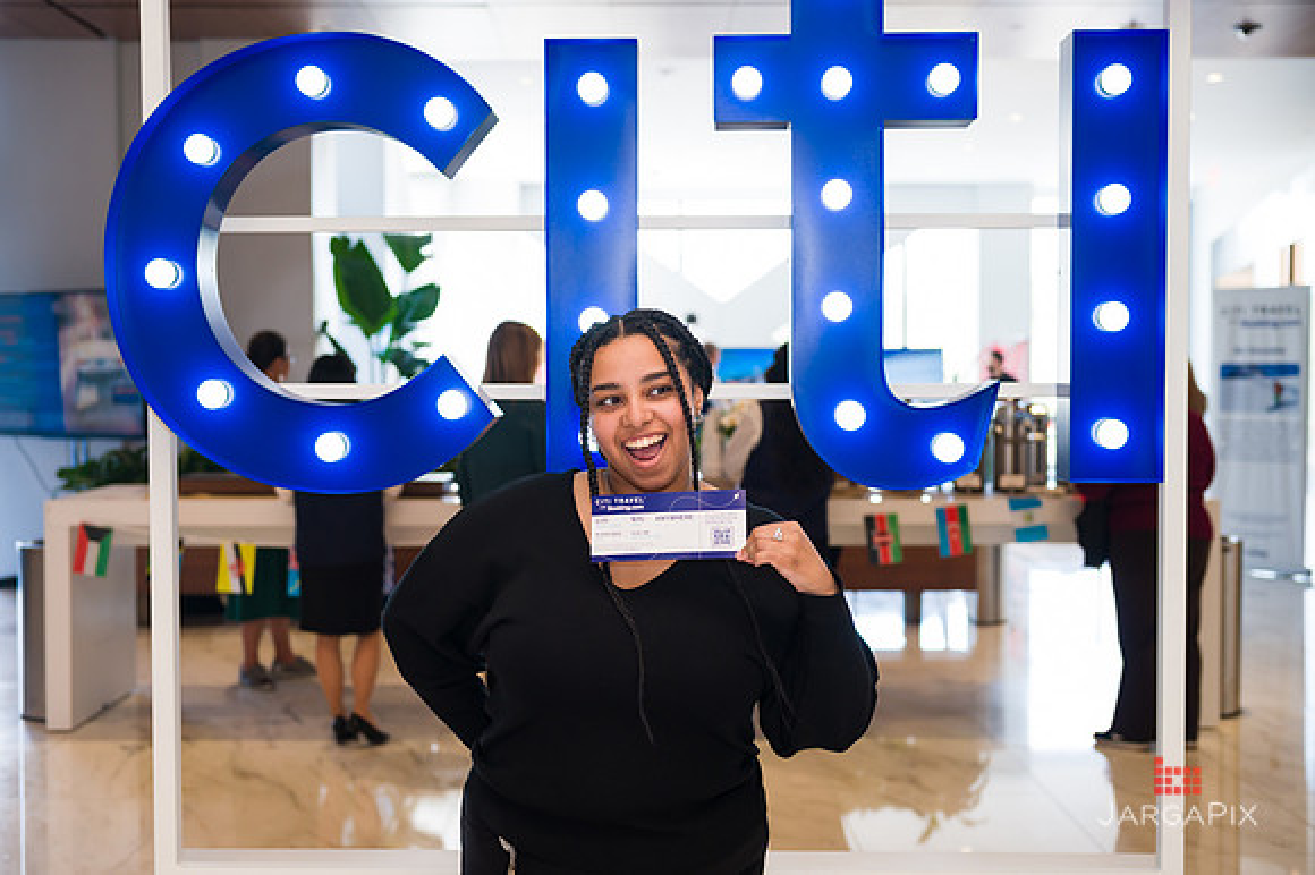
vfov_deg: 28.0
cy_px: 438
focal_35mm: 48
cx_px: 658
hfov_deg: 41.1
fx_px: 1752
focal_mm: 48
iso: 500
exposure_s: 1/200
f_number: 4
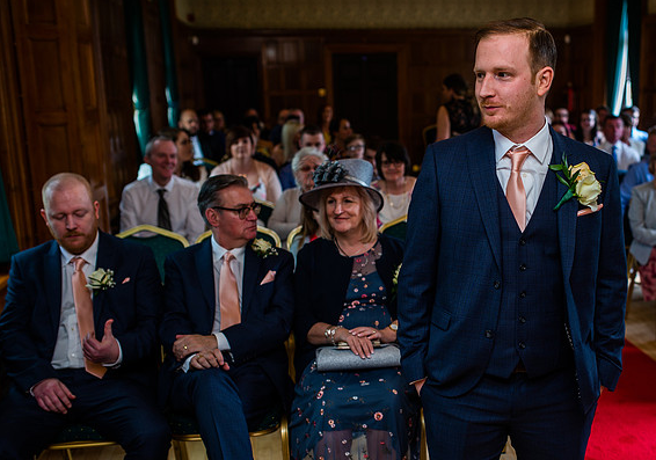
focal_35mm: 49
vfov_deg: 28.3
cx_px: 456
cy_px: 293
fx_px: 907
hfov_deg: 39.1
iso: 200
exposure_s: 1/80
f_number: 2.8
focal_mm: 35
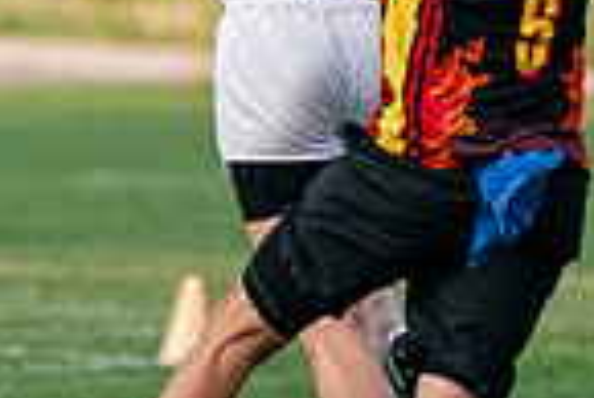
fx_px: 25600
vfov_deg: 0.9
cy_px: -318
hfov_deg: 1.3
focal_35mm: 1550
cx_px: 250
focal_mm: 200
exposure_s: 1/6400
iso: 800
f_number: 4
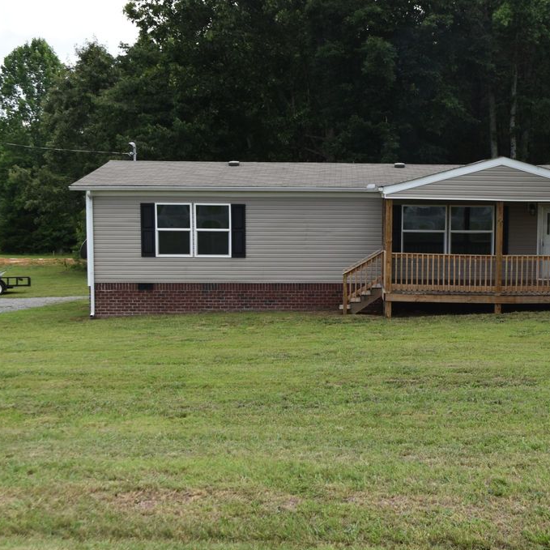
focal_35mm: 50
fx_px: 899
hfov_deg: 33.4
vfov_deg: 34.0
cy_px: 276
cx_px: 407
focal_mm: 26
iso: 320
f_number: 8
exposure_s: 1/250
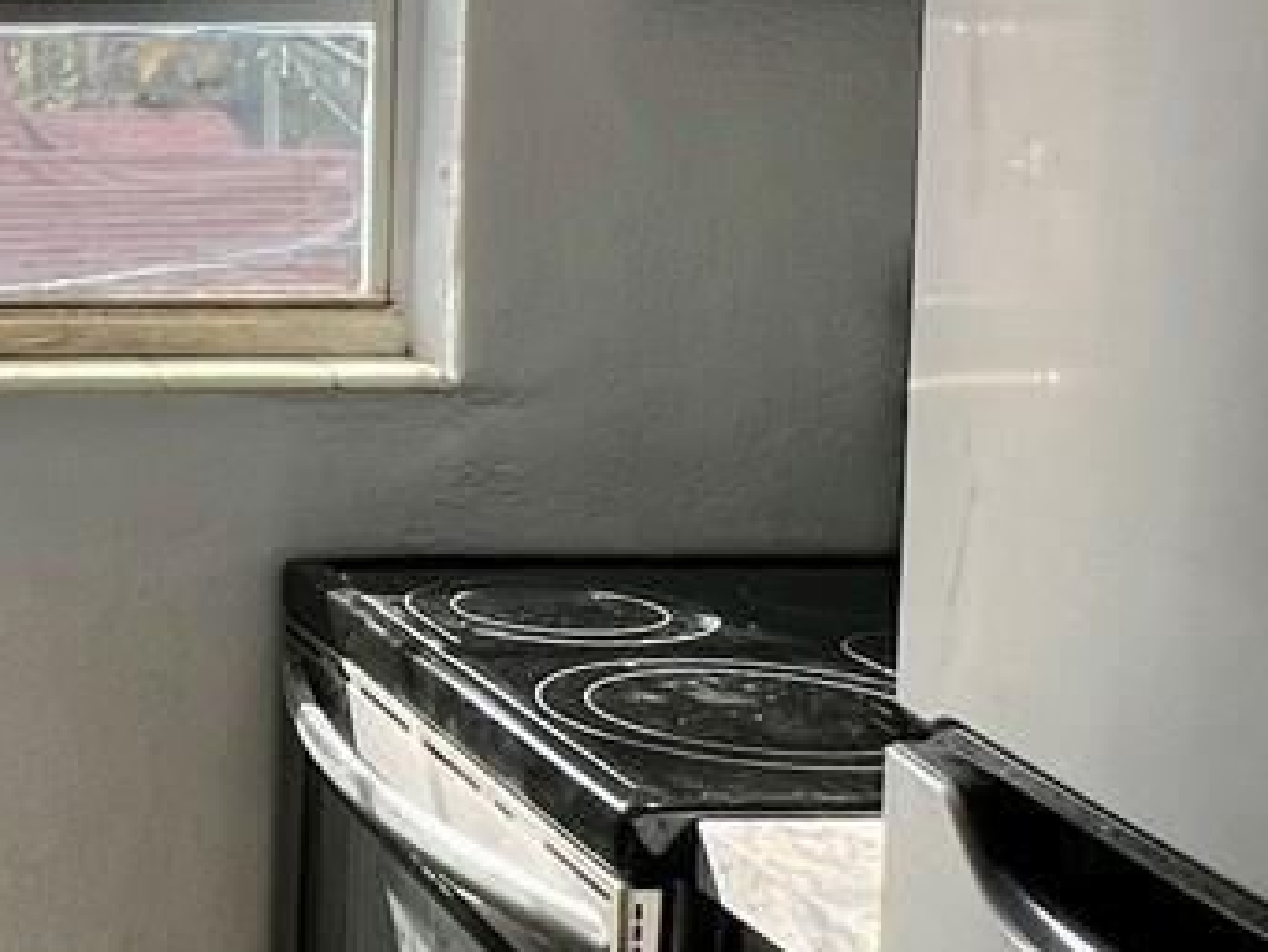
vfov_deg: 23.9
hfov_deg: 27.6
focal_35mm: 61
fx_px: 2235
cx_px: -279
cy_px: 309
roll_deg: -0.3
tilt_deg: -5.6
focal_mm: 1.57
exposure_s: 1/430
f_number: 1.8
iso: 32
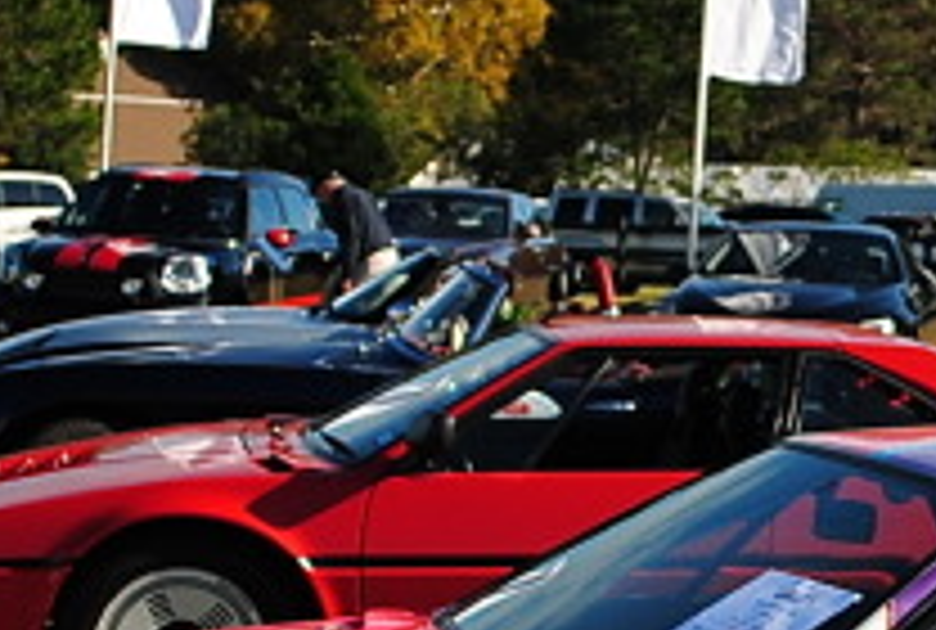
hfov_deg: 17.4
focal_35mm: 115
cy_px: 434
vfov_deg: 12.0
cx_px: 916
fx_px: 2999
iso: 200
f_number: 4
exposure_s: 1/2500
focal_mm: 20
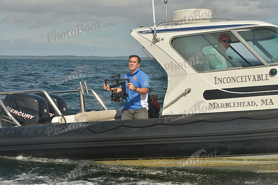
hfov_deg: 28.8
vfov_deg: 19.5
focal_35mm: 70
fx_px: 541
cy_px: 92
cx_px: 139
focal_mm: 70
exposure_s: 1/1250
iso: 400
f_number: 11
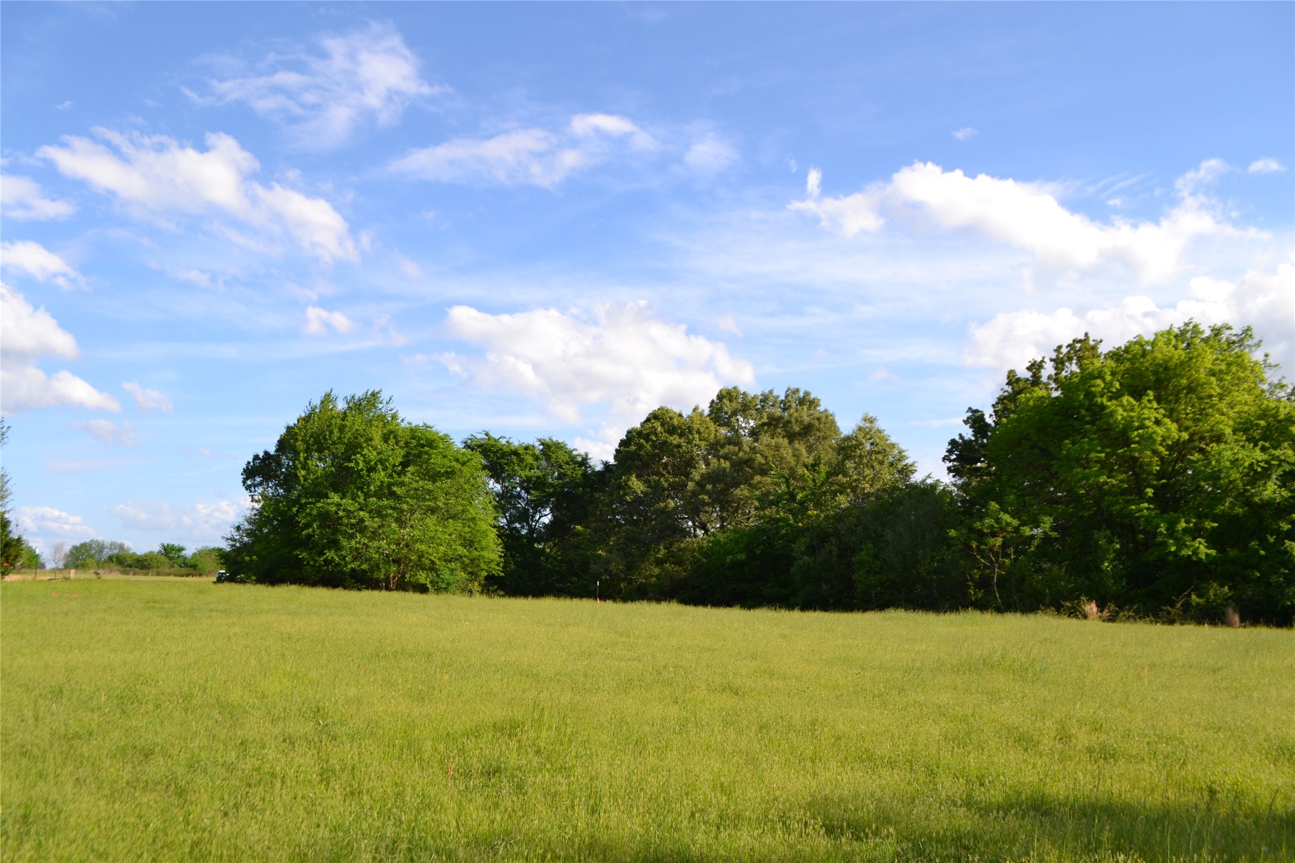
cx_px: 648
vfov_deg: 47.9
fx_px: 971
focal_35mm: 27
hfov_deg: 67.4
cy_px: 432
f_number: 8
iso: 100
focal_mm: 18
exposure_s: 1/250
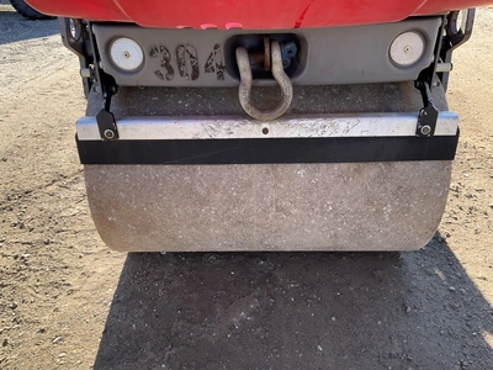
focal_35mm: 29
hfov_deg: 61.7
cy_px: 185
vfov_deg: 48.2
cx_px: 246
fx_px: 413
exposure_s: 1/167
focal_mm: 3
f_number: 1.8
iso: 25
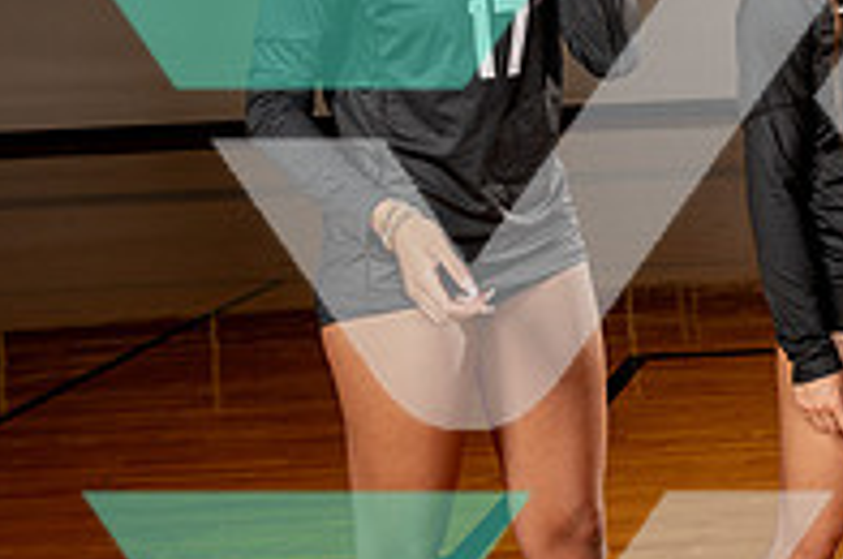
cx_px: 1191
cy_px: 200
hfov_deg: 20.3
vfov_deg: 15.3
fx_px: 2081
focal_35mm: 89
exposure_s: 1/250
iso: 100
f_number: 8
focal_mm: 30
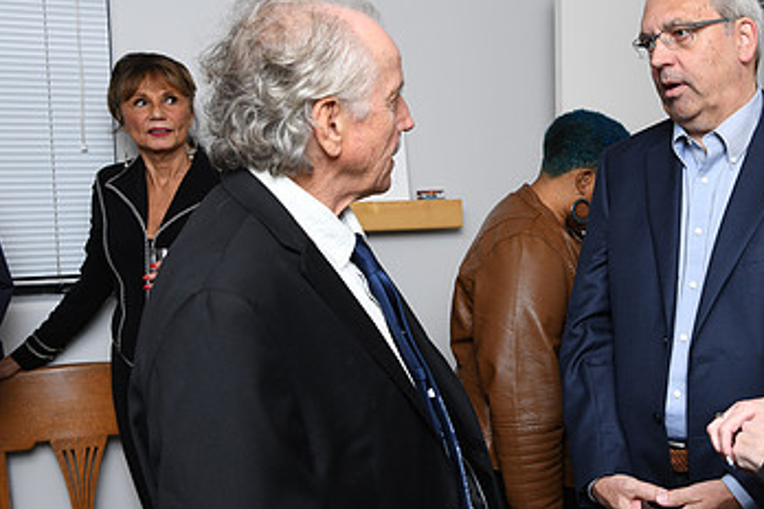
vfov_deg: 27.0
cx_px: 619
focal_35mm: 50
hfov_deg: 38.0
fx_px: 1061
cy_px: 280
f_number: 7.1
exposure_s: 1/160
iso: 400
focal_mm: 30
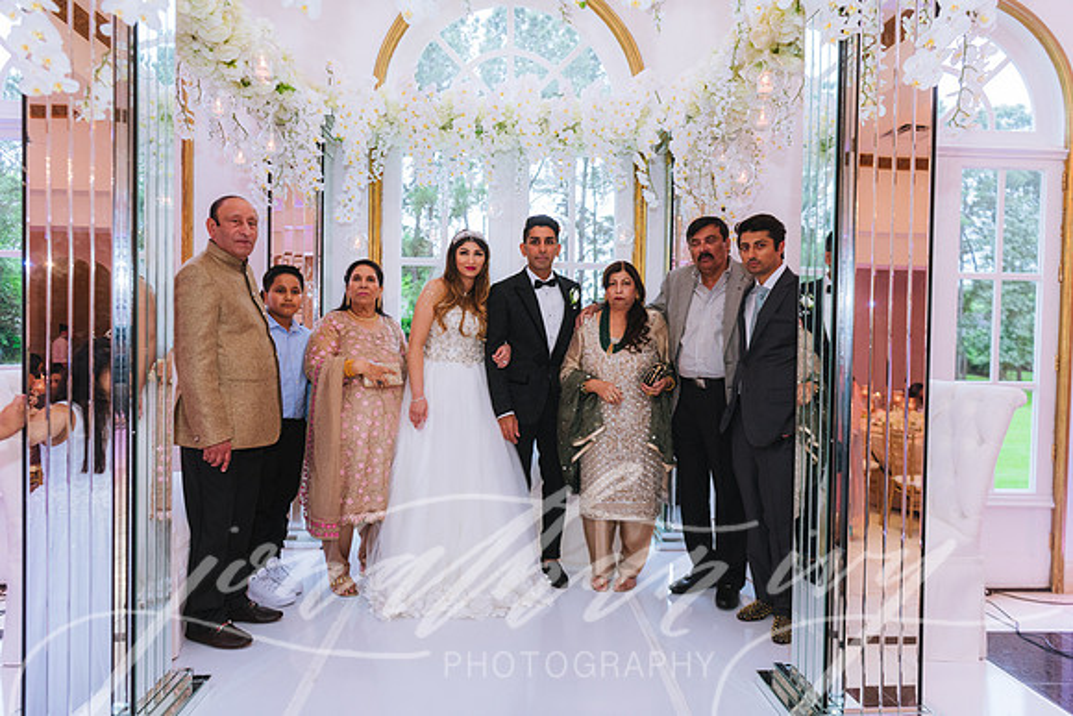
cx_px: 536
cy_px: 358
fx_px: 715
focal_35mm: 24
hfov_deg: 73.7
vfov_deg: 53.2
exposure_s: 1/200
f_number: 2.8
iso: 800
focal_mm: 24
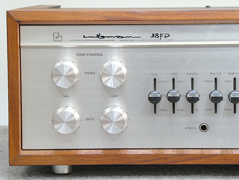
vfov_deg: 9.8
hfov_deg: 13.1
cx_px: 120
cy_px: 90
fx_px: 1043
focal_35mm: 151
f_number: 5.4
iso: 200
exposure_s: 1/8
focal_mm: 27.1
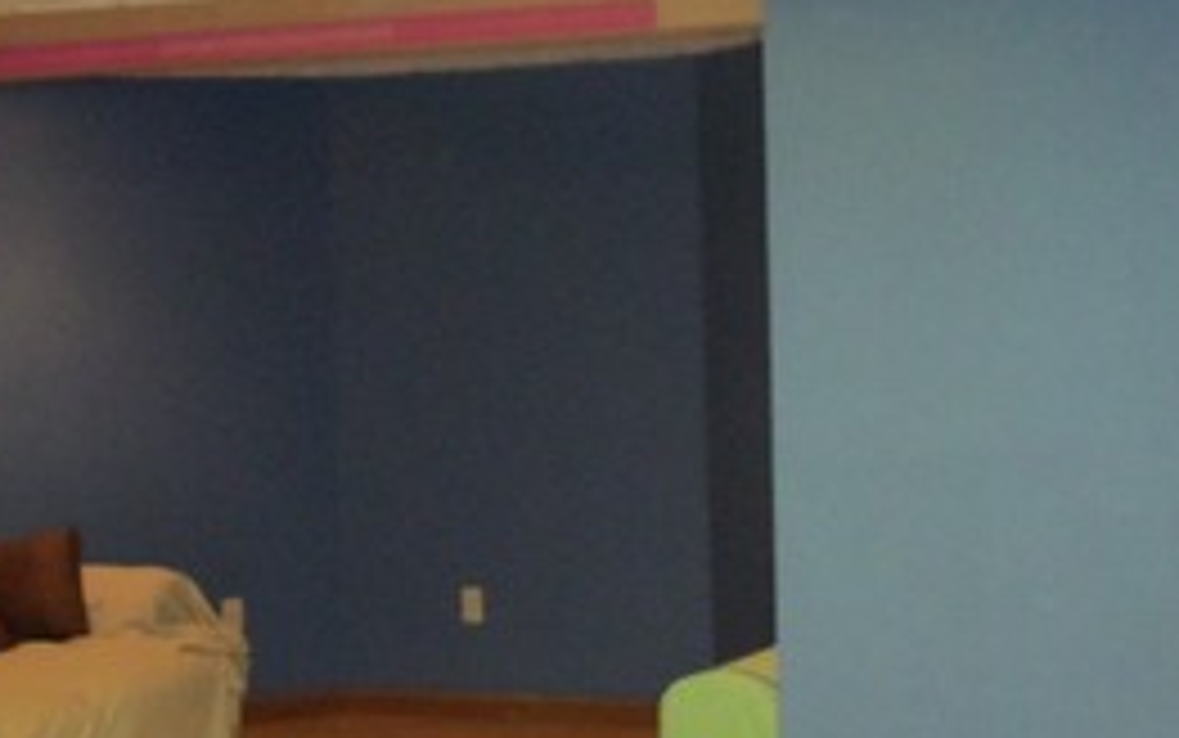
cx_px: 369
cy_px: 310
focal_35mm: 75
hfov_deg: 27.3
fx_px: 2411
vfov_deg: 17.4
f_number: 3.4
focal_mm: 5.2
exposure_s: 1/30
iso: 200
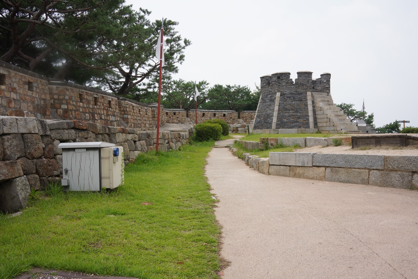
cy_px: 140
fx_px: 406
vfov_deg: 37.9
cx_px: 209
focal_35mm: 35
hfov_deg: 54.4
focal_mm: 35
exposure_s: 1/100
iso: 400
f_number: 20
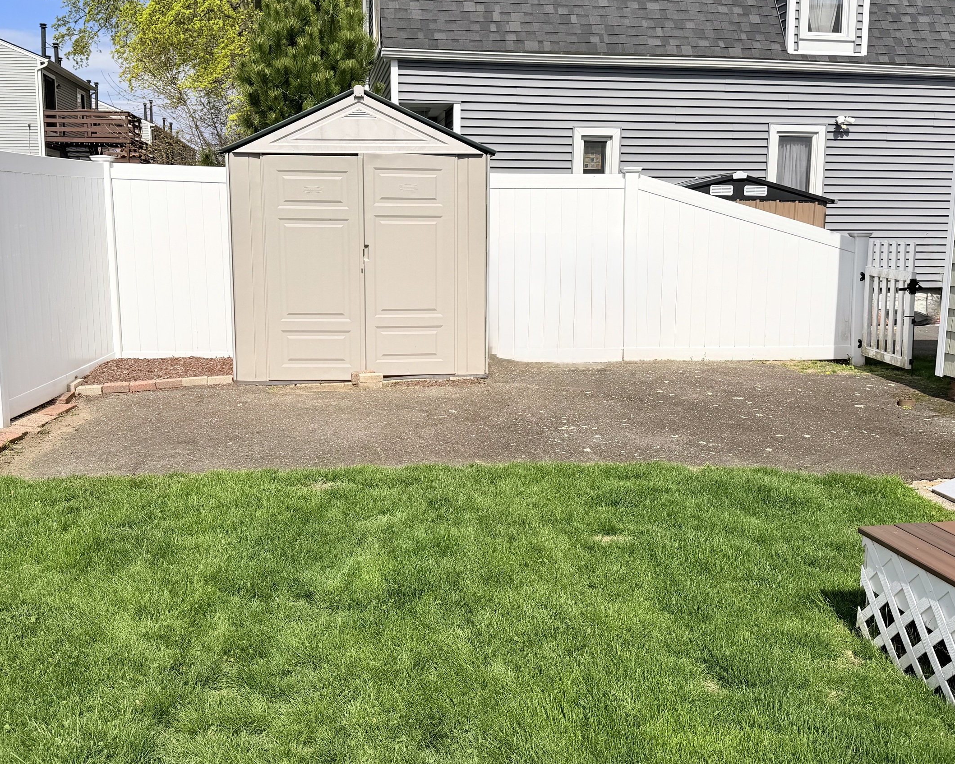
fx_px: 961
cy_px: 355
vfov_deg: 43.3
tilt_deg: -8.3
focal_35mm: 34
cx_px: 475
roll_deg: -0.3
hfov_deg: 52.9
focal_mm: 6.76
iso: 80
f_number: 1.78
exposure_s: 1/8130
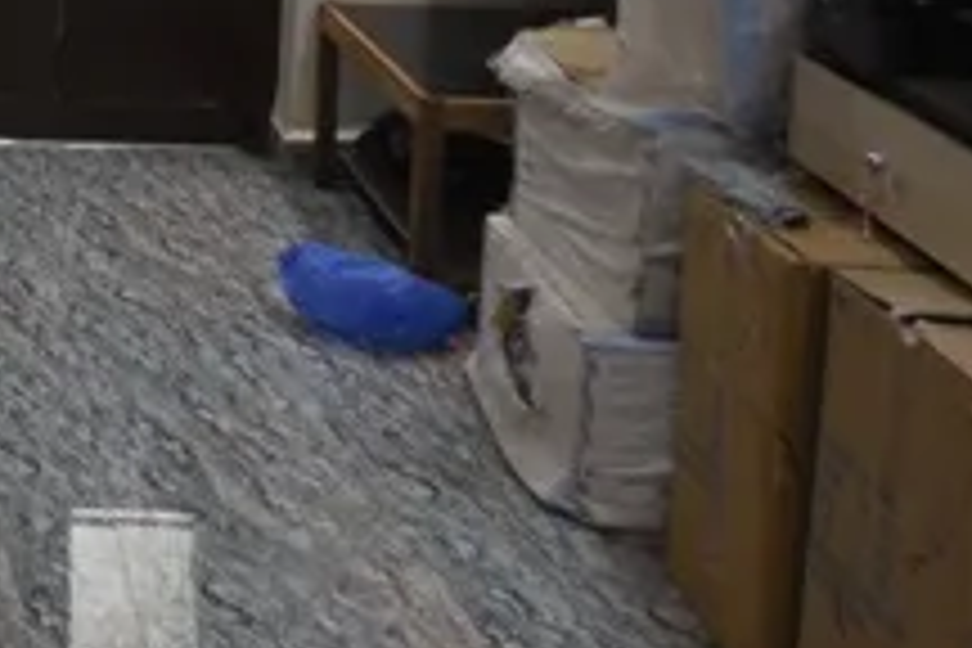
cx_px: -270
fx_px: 2160
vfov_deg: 15.7
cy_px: -333
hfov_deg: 22.8
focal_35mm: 80
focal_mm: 4.6
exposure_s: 1/30
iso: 250
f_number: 3.5
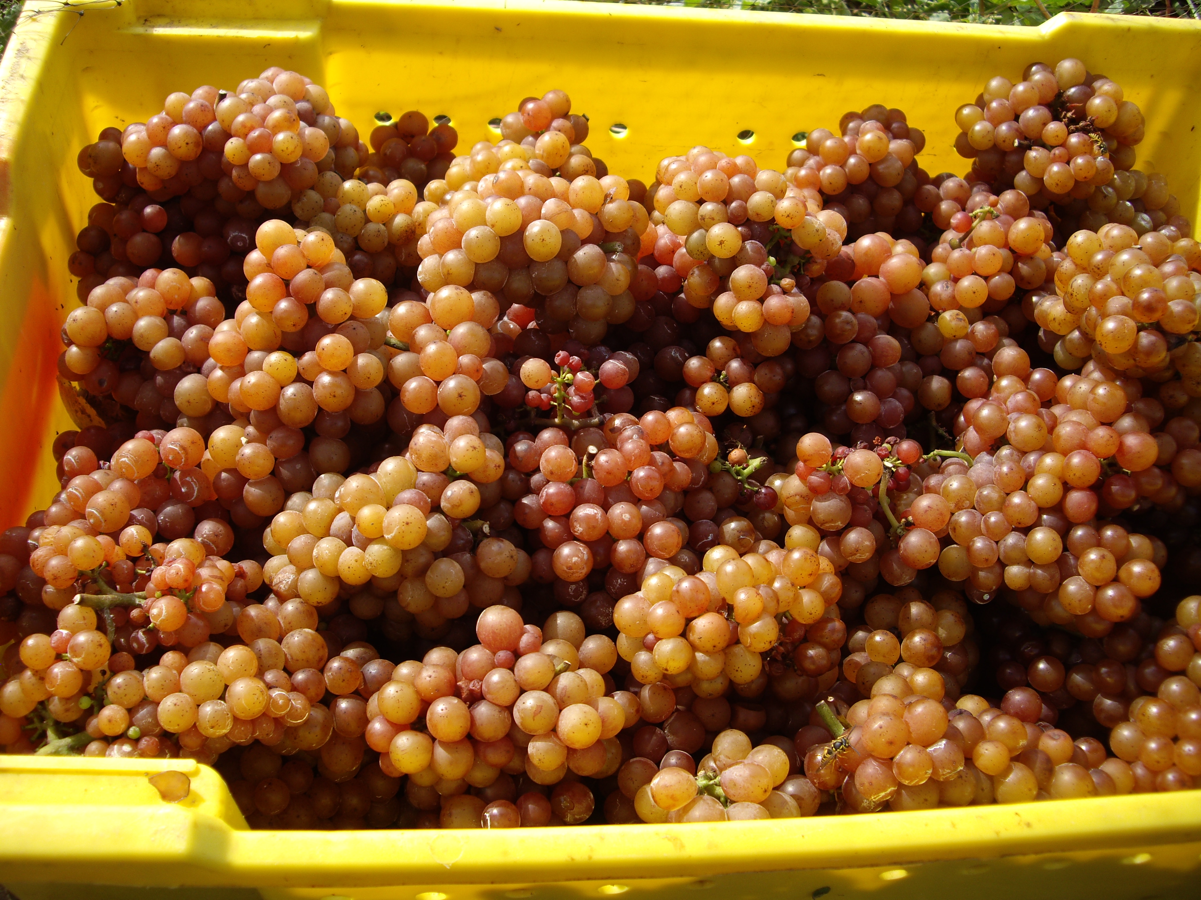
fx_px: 1318
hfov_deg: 49.0
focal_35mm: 38
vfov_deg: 37.7
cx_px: 600
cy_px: 450
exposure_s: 1/400
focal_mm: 7.9
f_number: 2.8
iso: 64
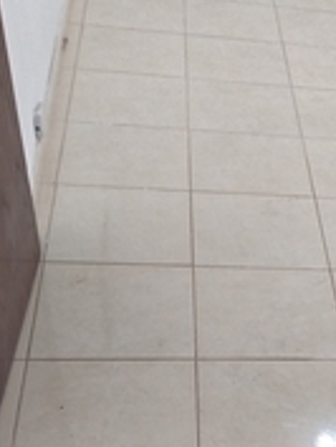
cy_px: 405
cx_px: 416
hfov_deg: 20.4
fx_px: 866
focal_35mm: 67
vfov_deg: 27.8
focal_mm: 4.7
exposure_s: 1/33.3
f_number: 1.8
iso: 852
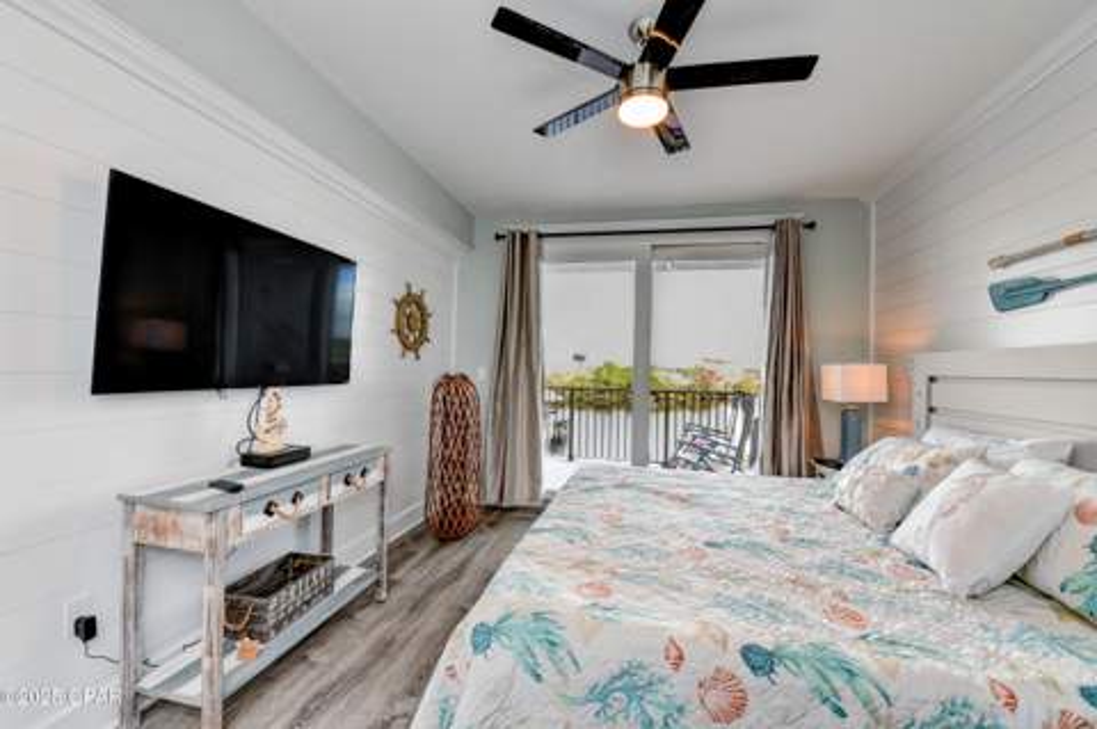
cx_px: 548
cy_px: 364
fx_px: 426
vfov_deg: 81.1
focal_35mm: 14
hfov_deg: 104.3
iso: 2000
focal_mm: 14
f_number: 16
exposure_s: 1/60
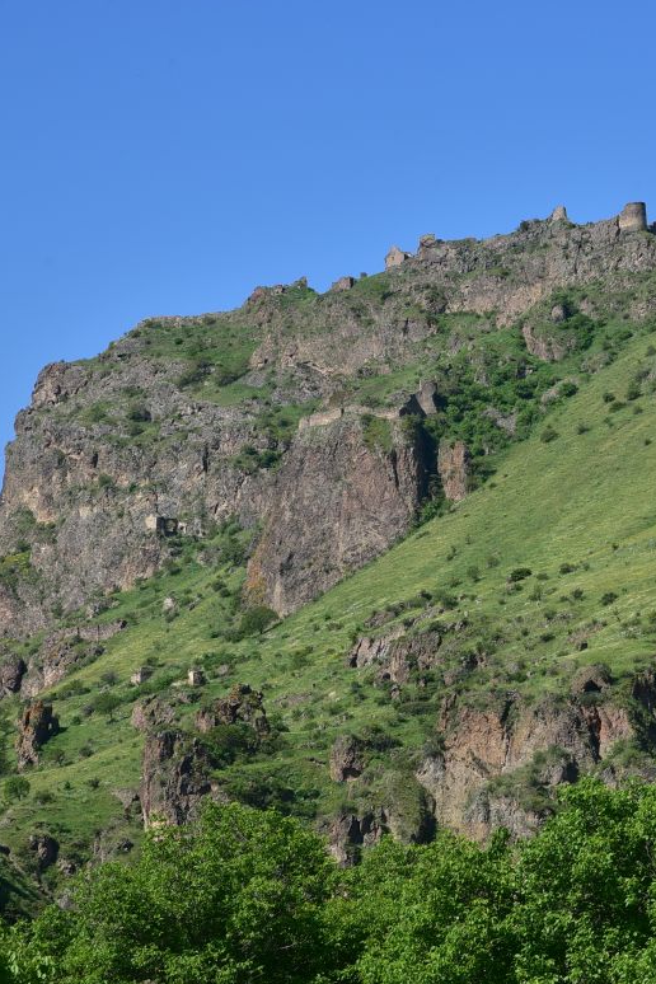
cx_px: 580
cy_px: 518
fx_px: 2296
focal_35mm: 84
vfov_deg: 24.2
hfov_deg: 16.1
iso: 100
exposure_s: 1/125
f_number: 13
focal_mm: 50
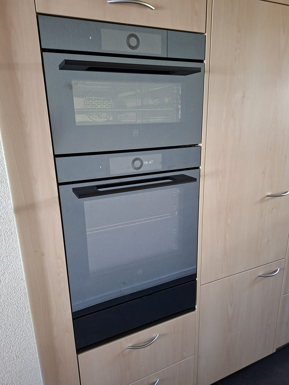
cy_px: 192
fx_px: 256
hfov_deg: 58.9
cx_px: 144
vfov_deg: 73.9
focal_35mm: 23
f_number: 1.8
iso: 400
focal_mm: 5.54
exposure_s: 1/25
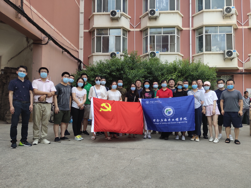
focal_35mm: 29
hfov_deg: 61.7
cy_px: 94
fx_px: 210
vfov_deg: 48.2
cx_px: 126
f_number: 1.8
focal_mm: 4.27
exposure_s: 1/639
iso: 50
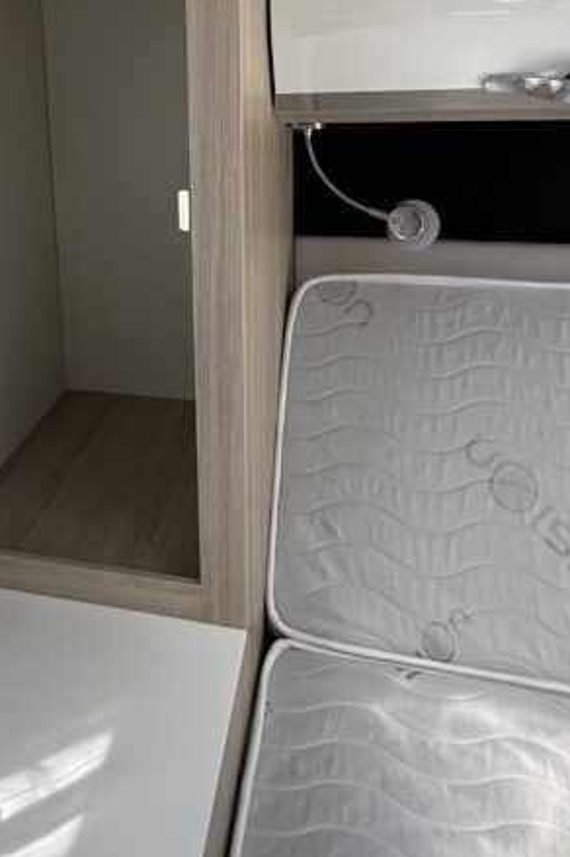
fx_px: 809
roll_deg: -1.5
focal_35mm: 34
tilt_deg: -13.8
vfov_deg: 53.3
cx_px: 119
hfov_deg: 37.5
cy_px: 213
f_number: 2.2
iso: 50
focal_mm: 2.22
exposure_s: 1/124
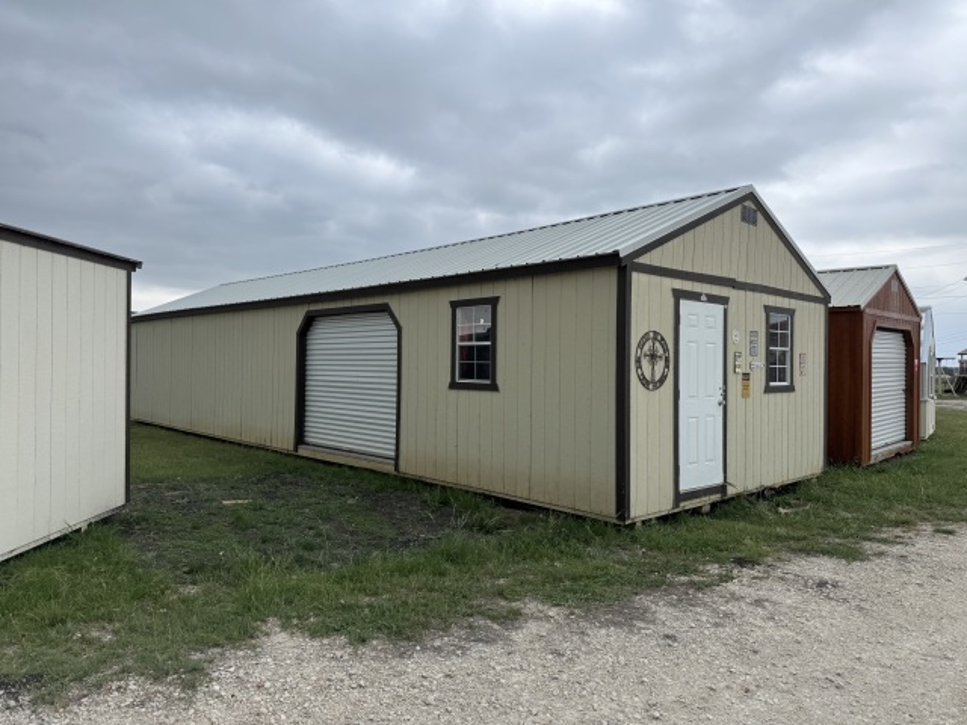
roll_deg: -1.5
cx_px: 484
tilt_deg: +5.0
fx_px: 670
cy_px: 362
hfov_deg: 71.6
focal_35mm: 24
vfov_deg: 56.8
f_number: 1.78
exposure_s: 1/1261
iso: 80
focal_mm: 6.76
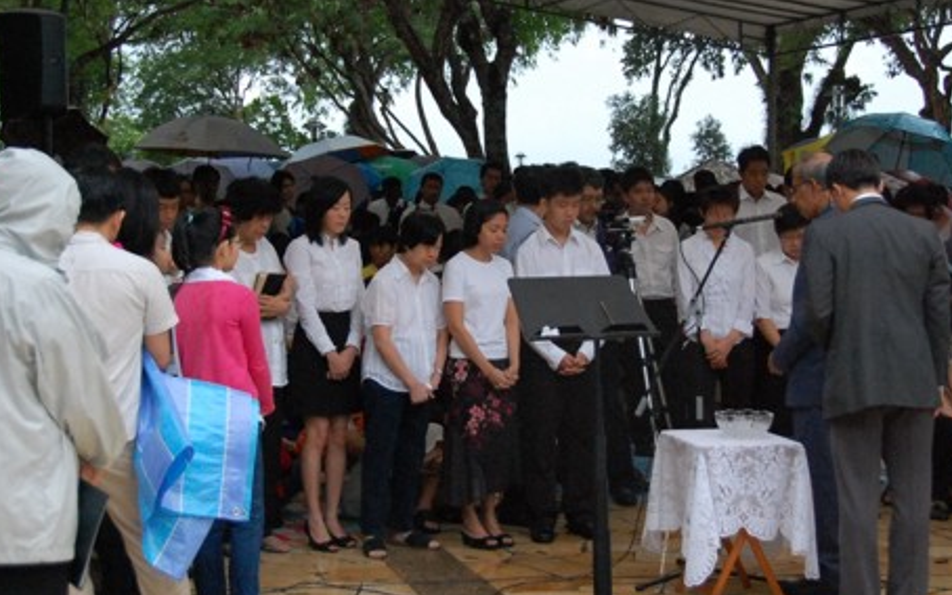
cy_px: 263
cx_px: 498
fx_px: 1972
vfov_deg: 17.2
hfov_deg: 27.1
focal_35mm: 76
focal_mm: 38
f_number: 4.5
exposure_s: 1/50
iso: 1600
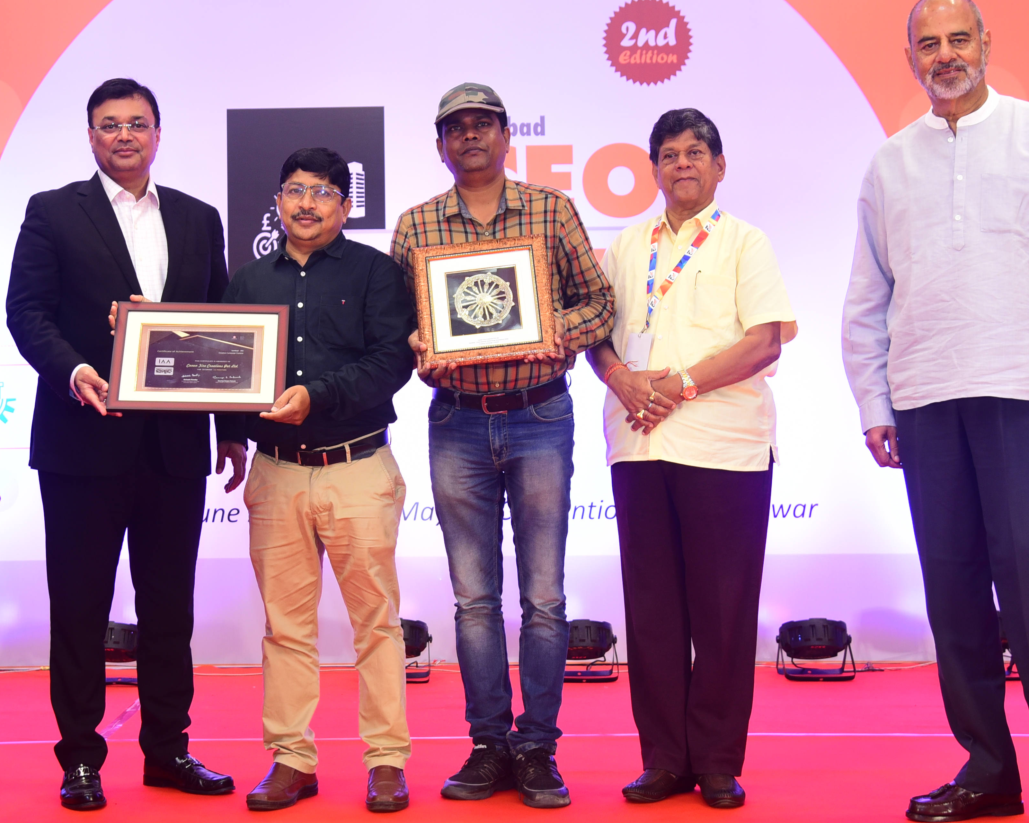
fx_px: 2041
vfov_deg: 22.8
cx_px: 353
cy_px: 316
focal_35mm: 67
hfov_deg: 28.1
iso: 640
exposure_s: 1/125
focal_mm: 38
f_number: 4
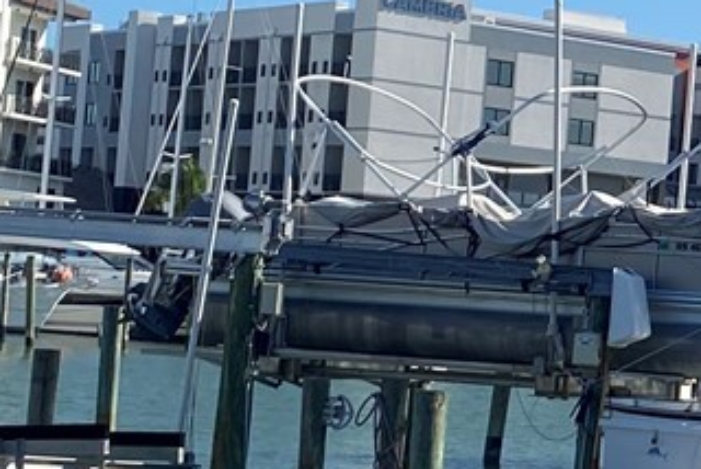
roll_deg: -4.3
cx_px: 1115
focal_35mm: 135
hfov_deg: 14.0
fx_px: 2631
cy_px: 324
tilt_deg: +2.6
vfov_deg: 10.2
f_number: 1.8
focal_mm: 4.25
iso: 32
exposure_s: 1/3205
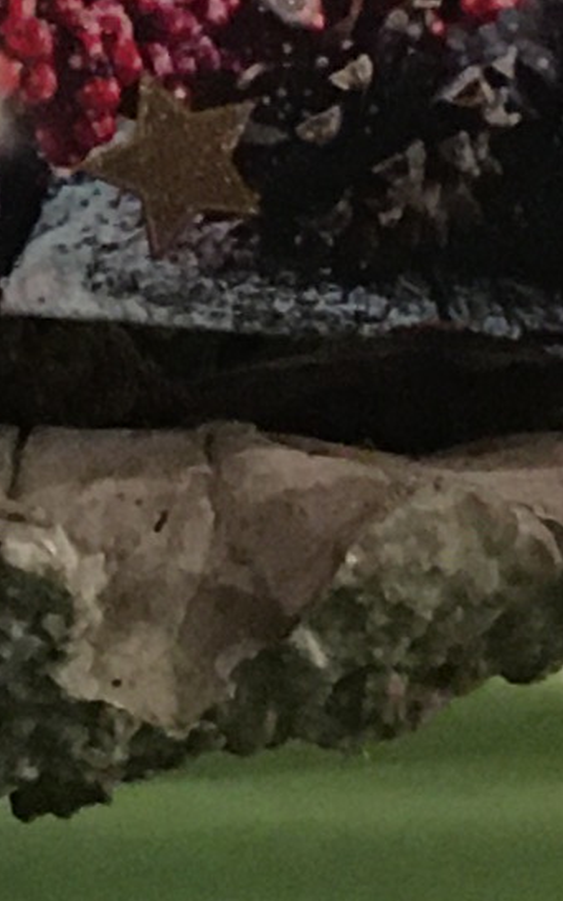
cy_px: 611
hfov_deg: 5.8
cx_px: 15
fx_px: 5576
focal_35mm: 227
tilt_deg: -9.7
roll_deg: +0.2
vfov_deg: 9.2
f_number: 2.2
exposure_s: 1/17
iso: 400
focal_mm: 4.15
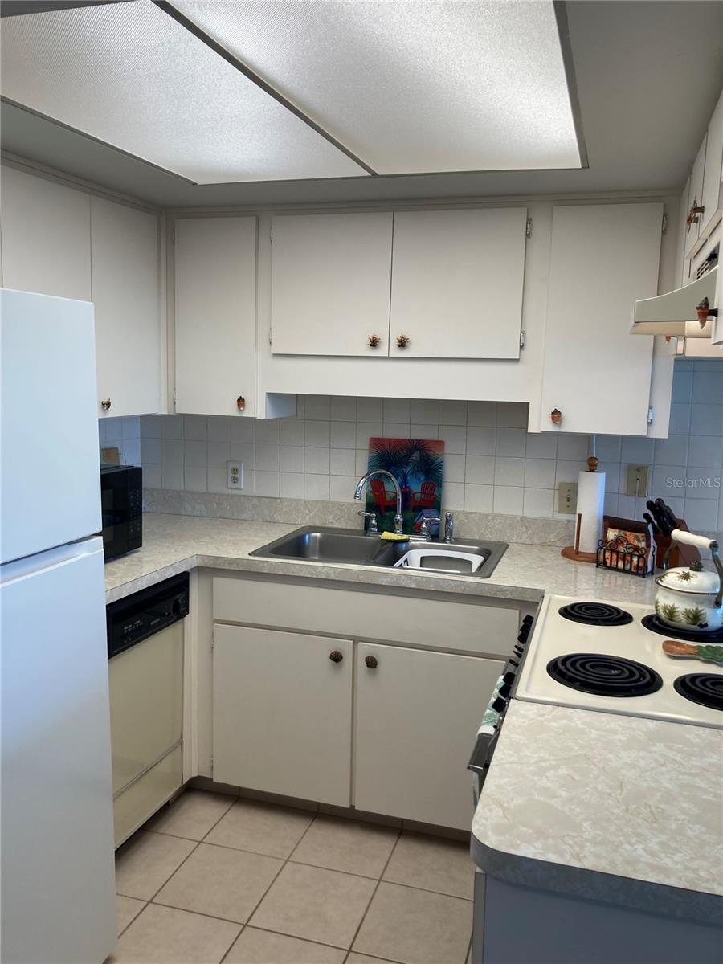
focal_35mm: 28
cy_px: 482
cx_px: 362
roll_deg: -1.0
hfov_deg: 49.7
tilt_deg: -6.1
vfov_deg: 63.4
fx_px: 780
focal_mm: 3.99
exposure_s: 1/120
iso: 32
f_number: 1.8
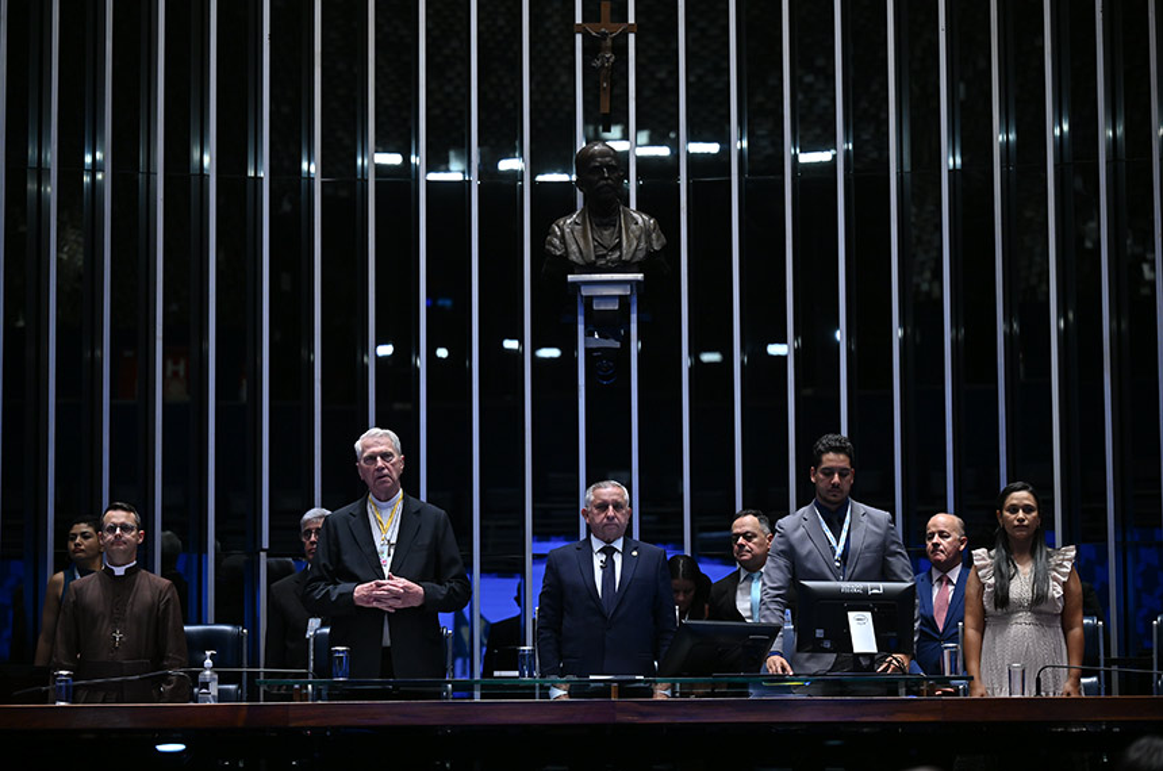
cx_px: 582
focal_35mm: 110
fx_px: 3547
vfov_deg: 12.4
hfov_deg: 18.6
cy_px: 386
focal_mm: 110
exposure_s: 1/250
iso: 1000
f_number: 2.8
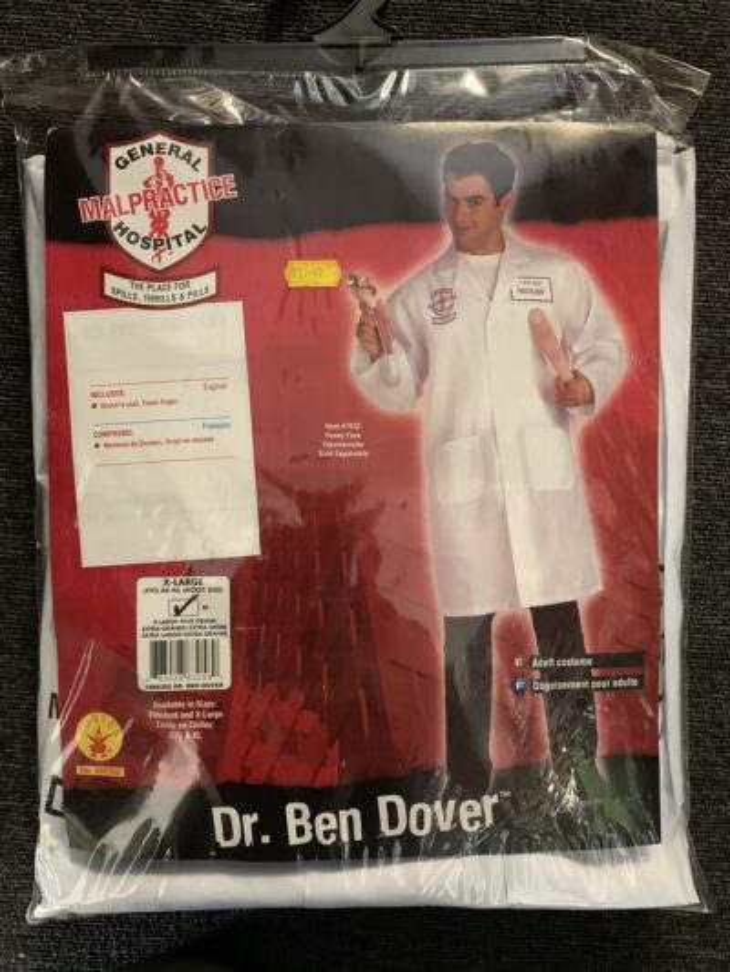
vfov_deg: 67.3
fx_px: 731
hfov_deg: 53.1
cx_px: 365
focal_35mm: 26
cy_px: 486
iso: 640
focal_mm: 4.25
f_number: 1.8
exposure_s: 1/25
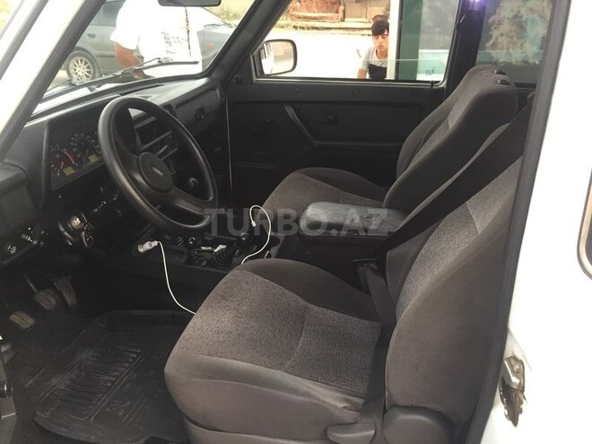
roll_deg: -0.7
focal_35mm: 29
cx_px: 296
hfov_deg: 61.7
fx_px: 496
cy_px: 222
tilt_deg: -22.2
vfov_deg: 48.2
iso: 64
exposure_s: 1/33
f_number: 2.2
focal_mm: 4.15
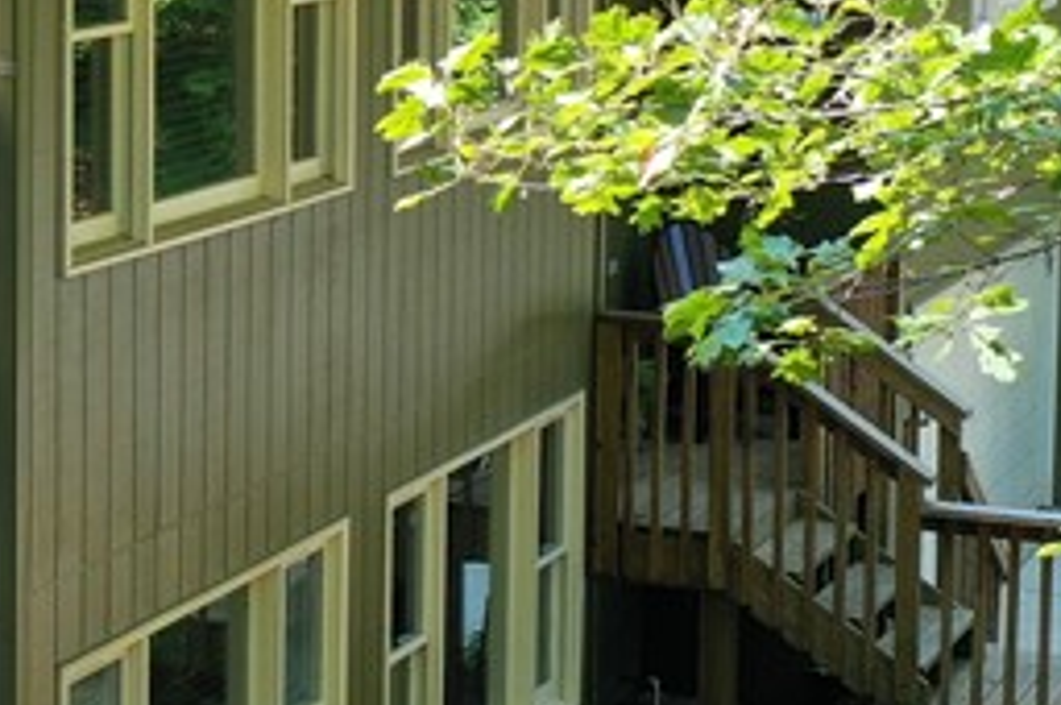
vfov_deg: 11.4
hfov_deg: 16.0
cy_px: 54
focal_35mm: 119
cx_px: -435
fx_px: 3503
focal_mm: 10.26
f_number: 2.8
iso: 160
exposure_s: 1/30
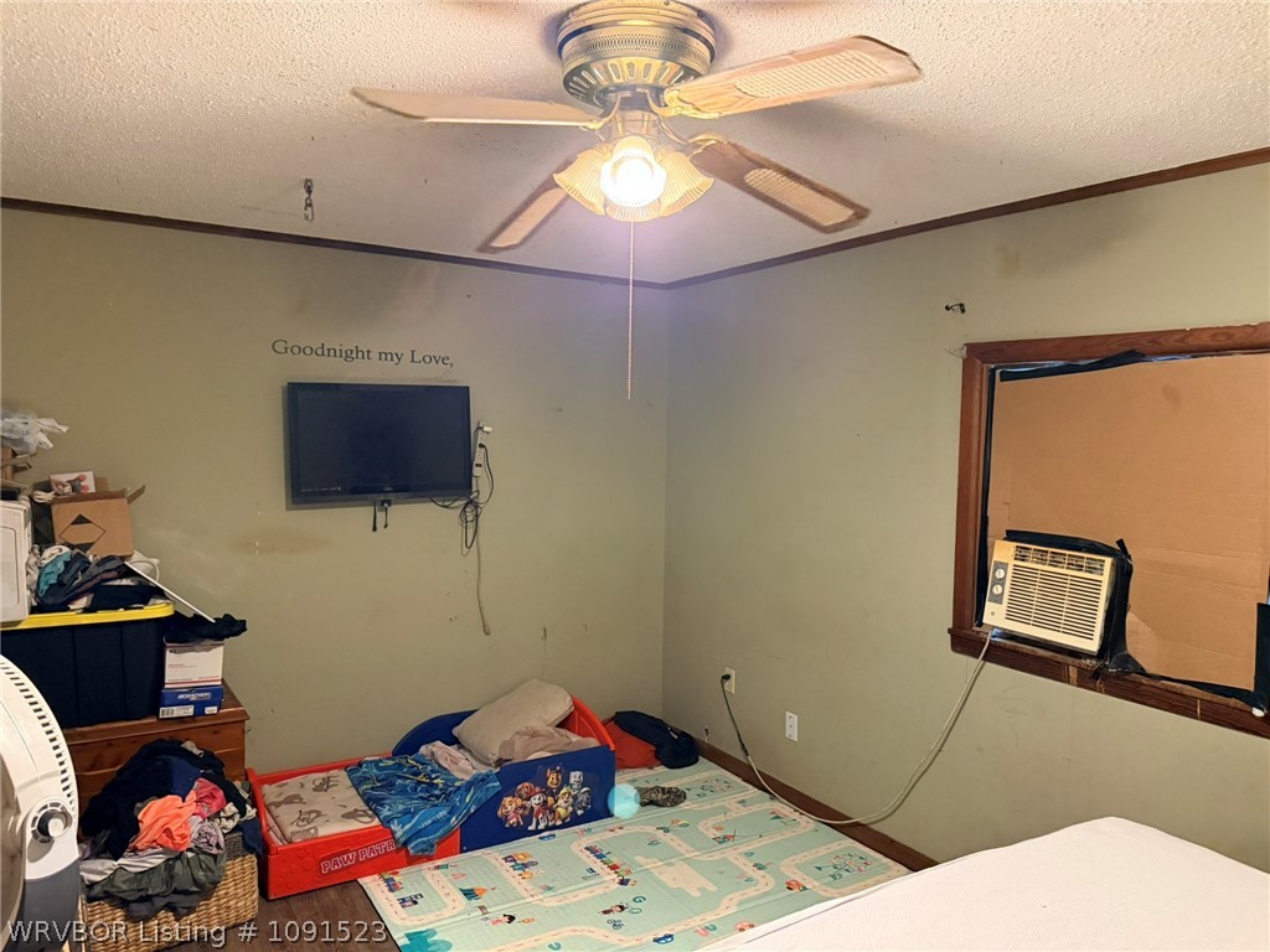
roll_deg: -1.5
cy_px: 476
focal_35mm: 24
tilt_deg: -3.1
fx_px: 881
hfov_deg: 71.6
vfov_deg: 56.8
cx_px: 635
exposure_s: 1/40
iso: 800
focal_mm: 6.76
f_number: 1.78
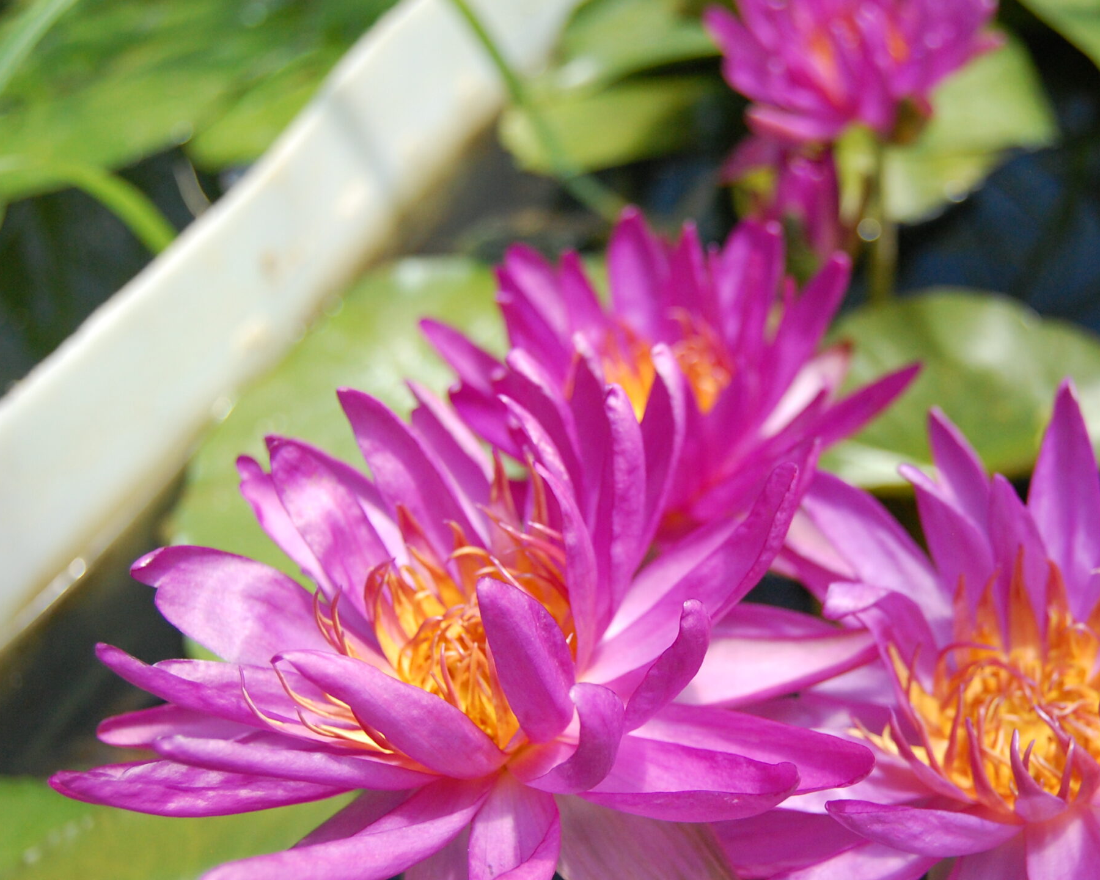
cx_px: 755
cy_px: 481
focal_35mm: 52
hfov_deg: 35.6
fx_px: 1693
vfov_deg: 29.1
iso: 800
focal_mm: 26
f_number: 4
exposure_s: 1/3200
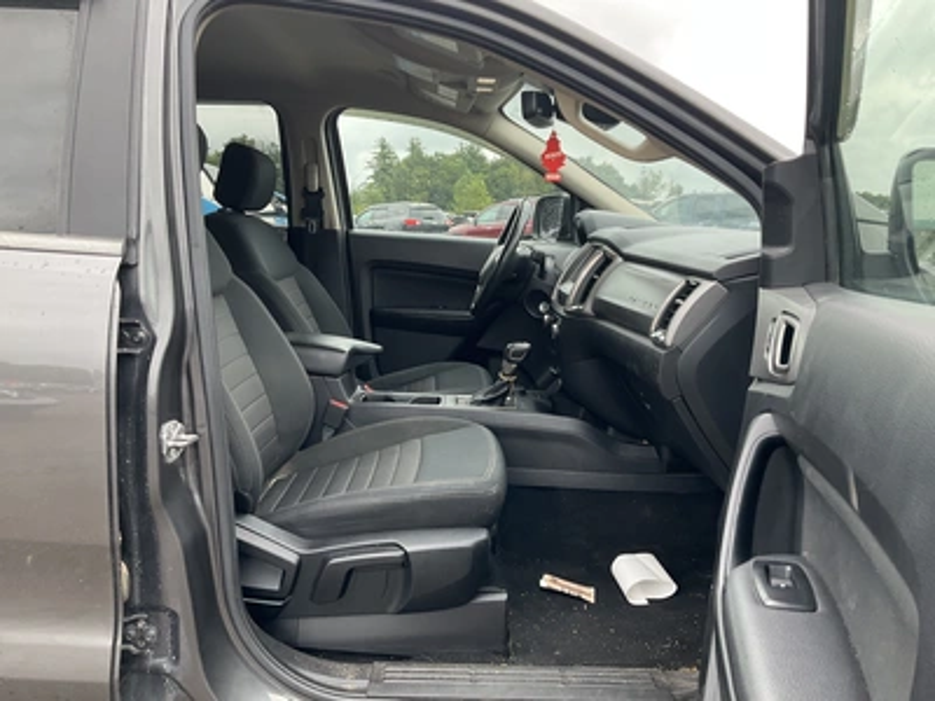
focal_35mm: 29
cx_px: 468
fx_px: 783
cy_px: 350
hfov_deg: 61.7
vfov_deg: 48.2
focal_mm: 3
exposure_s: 1/122
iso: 32
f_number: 1.8
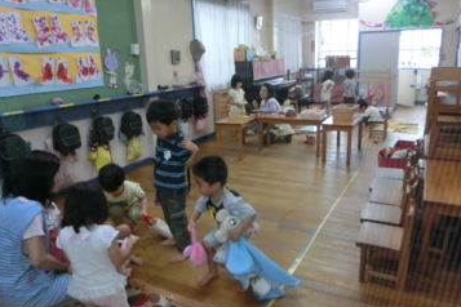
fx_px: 359
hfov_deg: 65.4
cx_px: 244
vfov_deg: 46.4
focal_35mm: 28
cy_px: 154
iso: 640
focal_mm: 4.24
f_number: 3
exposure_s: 1/125
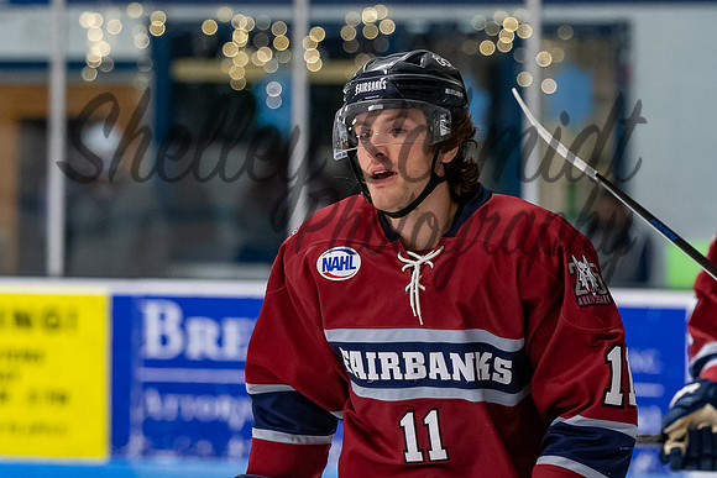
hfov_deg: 6.7
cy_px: 140
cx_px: 383
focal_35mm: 309
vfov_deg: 4.4
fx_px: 6161
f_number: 3.2
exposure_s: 1/800
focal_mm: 135
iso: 2000
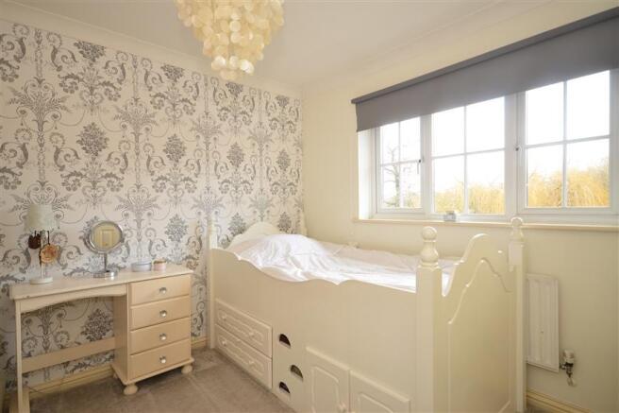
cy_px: 206
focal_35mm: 20
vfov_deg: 63.2
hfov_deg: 85.4
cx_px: 310
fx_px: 335
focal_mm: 13
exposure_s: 1/20
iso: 400
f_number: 5.6
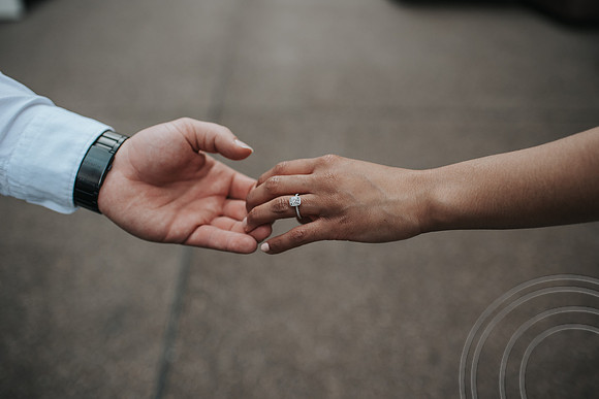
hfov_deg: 54.4
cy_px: 200
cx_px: 300
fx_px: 582
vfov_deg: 37.9
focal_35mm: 35
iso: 720
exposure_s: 1/1000
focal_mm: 35
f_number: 2.5
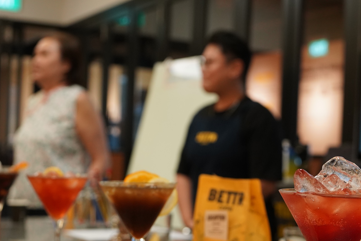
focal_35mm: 71
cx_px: 250
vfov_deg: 18.9
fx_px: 712
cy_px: 213
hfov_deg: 28.2
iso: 1600
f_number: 3.5
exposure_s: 1/320
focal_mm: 35
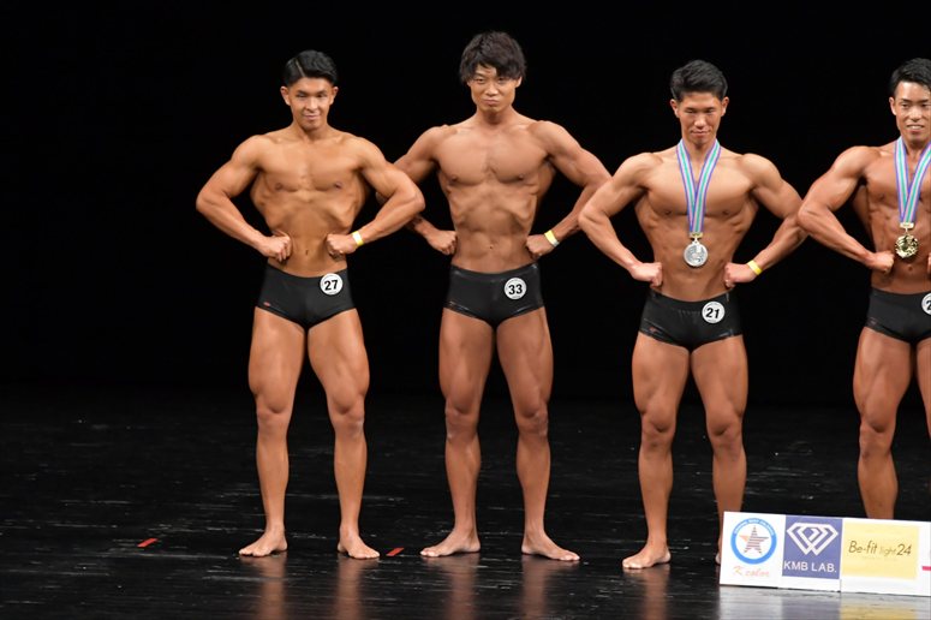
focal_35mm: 270
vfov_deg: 5.1
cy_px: 310
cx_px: 466
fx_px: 6979
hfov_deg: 7.6
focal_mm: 180
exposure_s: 1/400
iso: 3200
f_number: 5.6
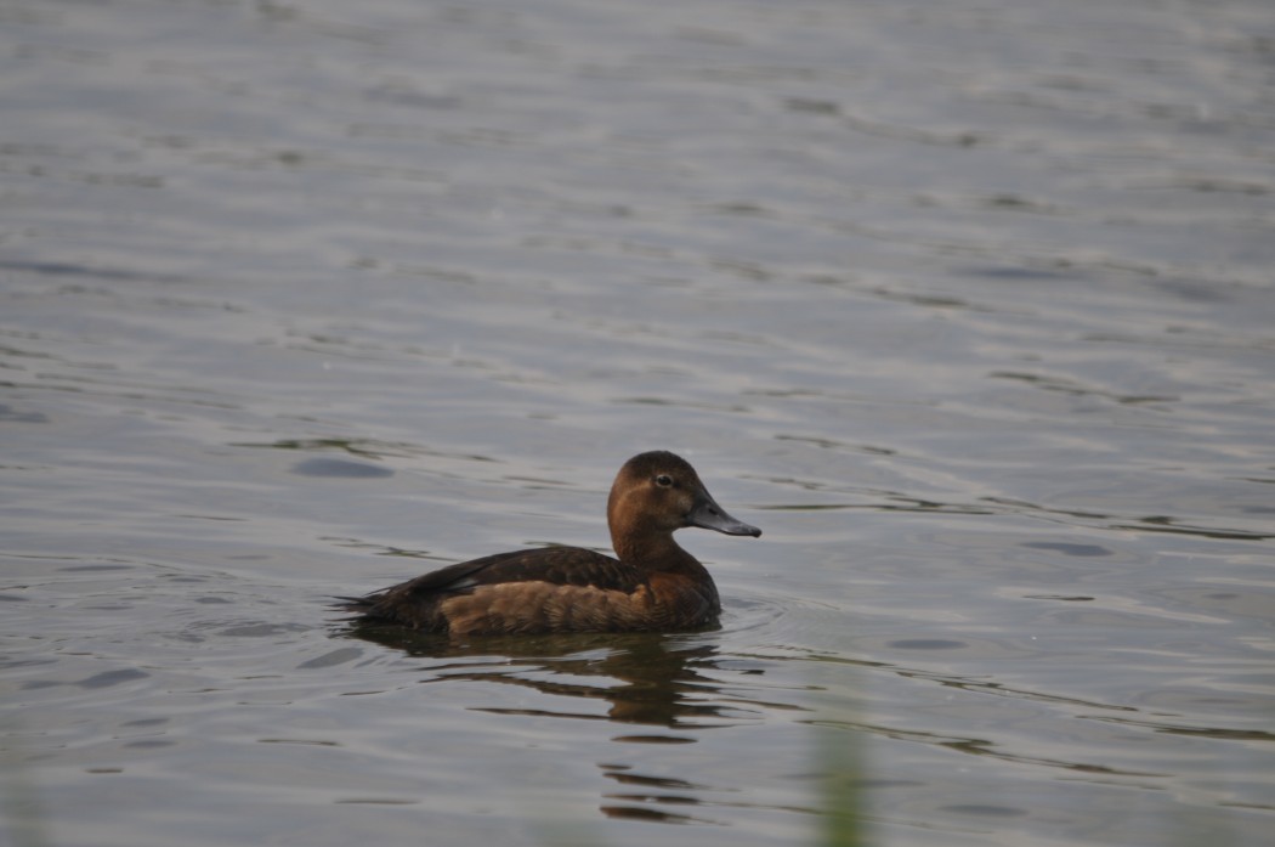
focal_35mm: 750
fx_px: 26525
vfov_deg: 1.8
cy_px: 424
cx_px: 638
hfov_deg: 2.8
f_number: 6.3
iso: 200
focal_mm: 500
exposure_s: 1/1000
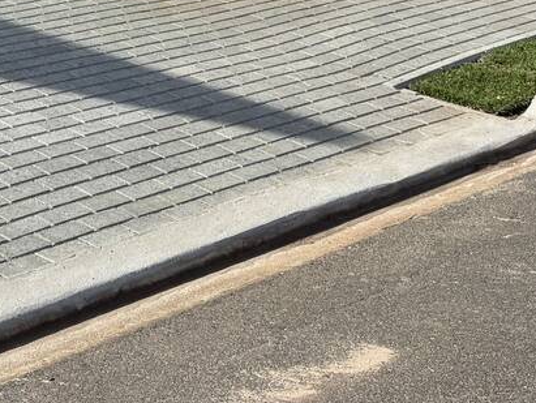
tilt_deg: -1.1
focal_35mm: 84
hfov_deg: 20.6
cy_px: -166
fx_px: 1302
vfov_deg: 16.3
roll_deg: +1.5
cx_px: -216
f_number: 1.78
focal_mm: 6.76
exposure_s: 1/4049
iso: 80
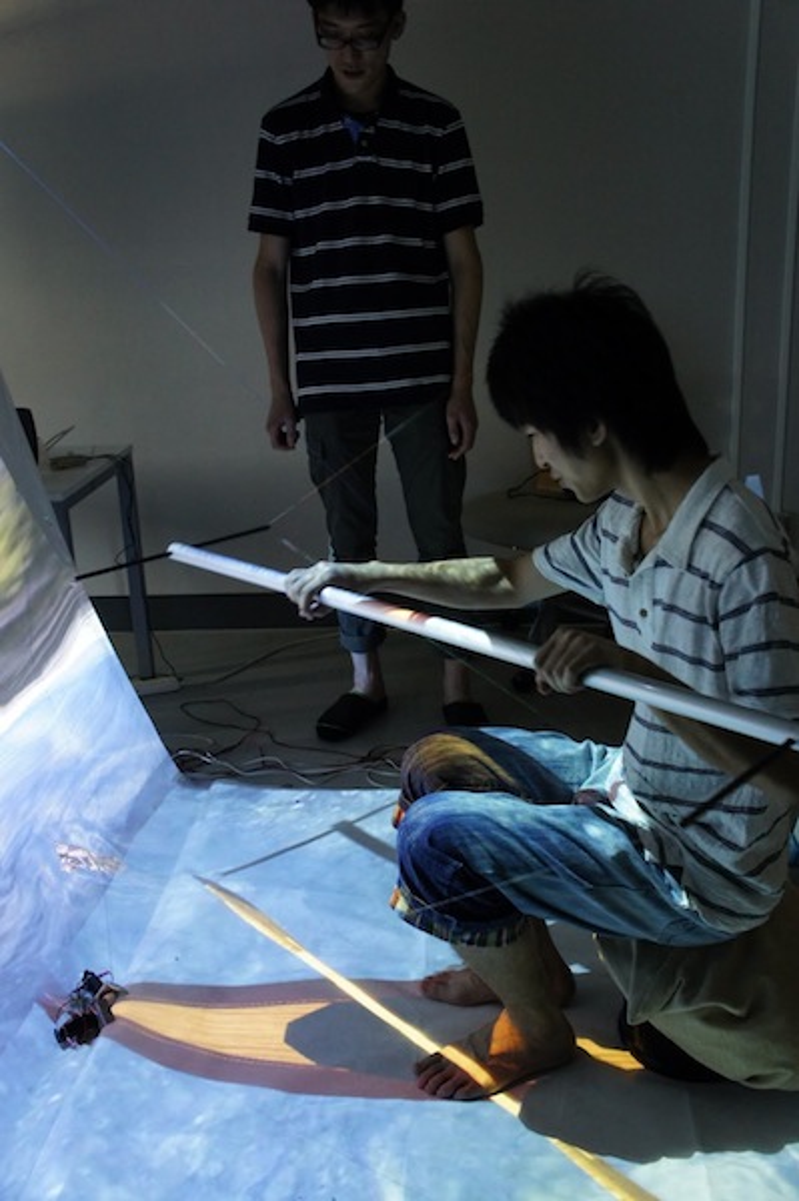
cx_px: 400
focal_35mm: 33
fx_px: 1100
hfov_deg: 39.9
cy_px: 600
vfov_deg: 57.3
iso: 1600
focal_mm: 22
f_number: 5.6
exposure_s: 1/15
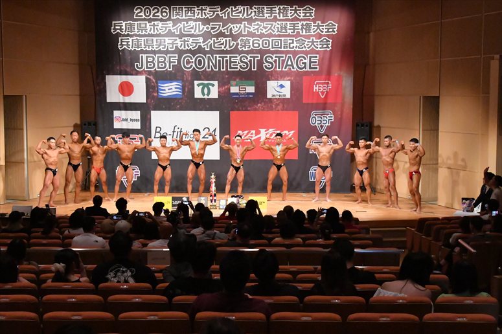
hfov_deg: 30.5
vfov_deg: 20.6
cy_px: 167
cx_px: 251
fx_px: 920
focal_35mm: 66
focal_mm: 44
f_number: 5.6
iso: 14400
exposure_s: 1/400
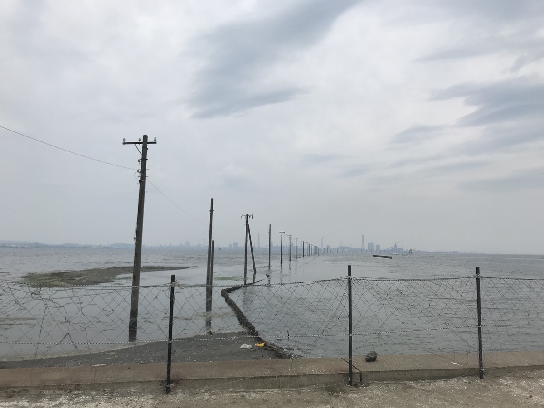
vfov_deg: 49.7
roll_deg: -0.2
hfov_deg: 63.4
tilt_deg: +7.3
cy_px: 204
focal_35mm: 28
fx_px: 440
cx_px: 272
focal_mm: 3.99
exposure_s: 1/1570
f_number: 1.8
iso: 20
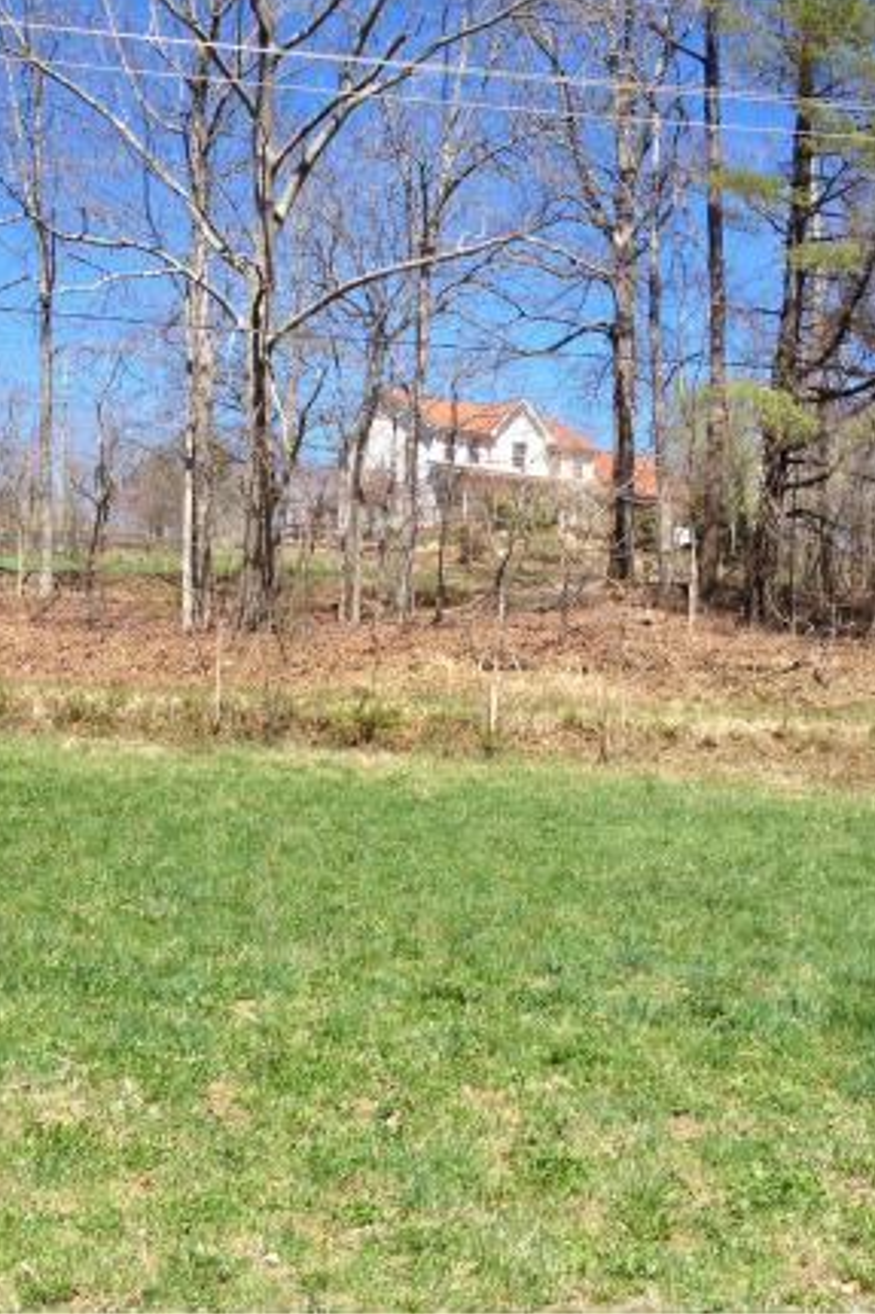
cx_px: 418
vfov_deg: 40.4
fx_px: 1788
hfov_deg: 27.5
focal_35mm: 49
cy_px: 652
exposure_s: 1/1022
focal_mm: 4.28
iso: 50
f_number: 2.4
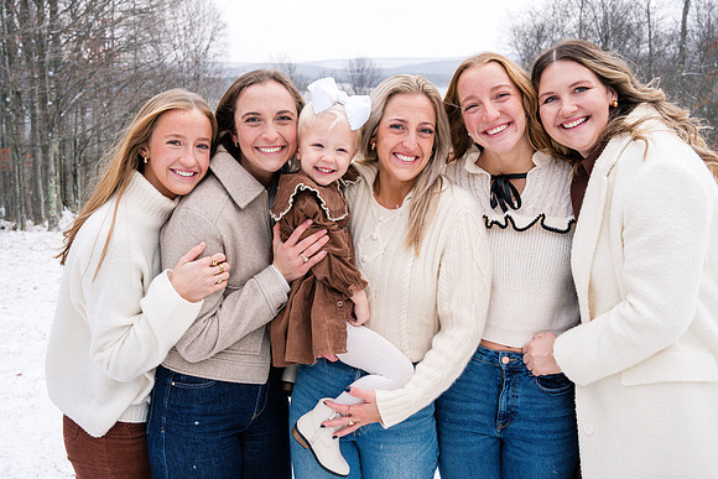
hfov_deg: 46.4
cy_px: 240
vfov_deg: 31.9
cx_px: 359
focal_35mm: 42
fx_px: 838
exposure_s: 1/250
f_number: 8
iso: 1000
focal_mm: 42
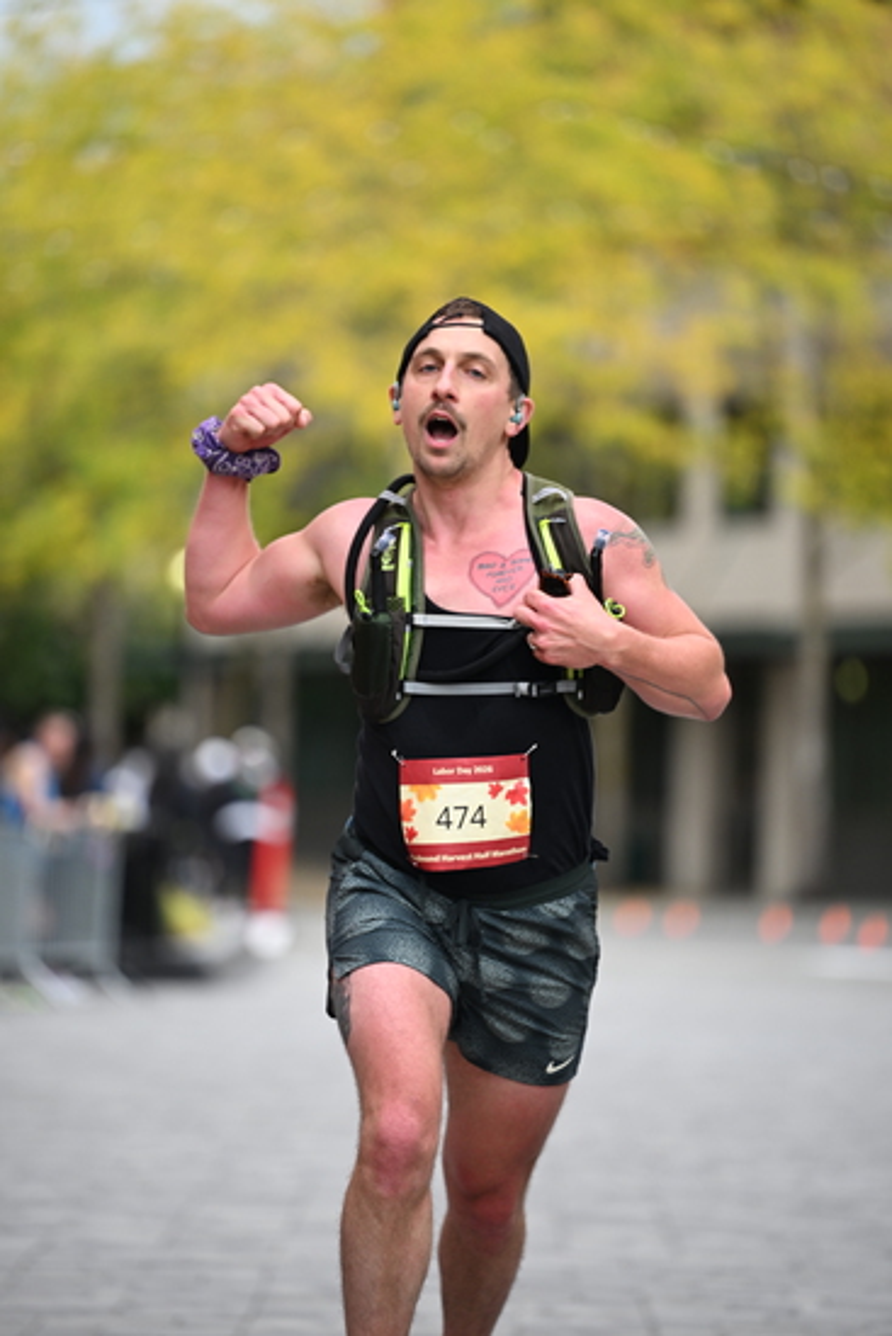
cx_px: 446
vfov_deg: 12.1
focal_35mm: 170
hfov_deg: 8.1
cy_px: 668
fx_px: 6314
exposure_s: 1/2000
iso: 640
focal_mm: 170
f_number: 2.8
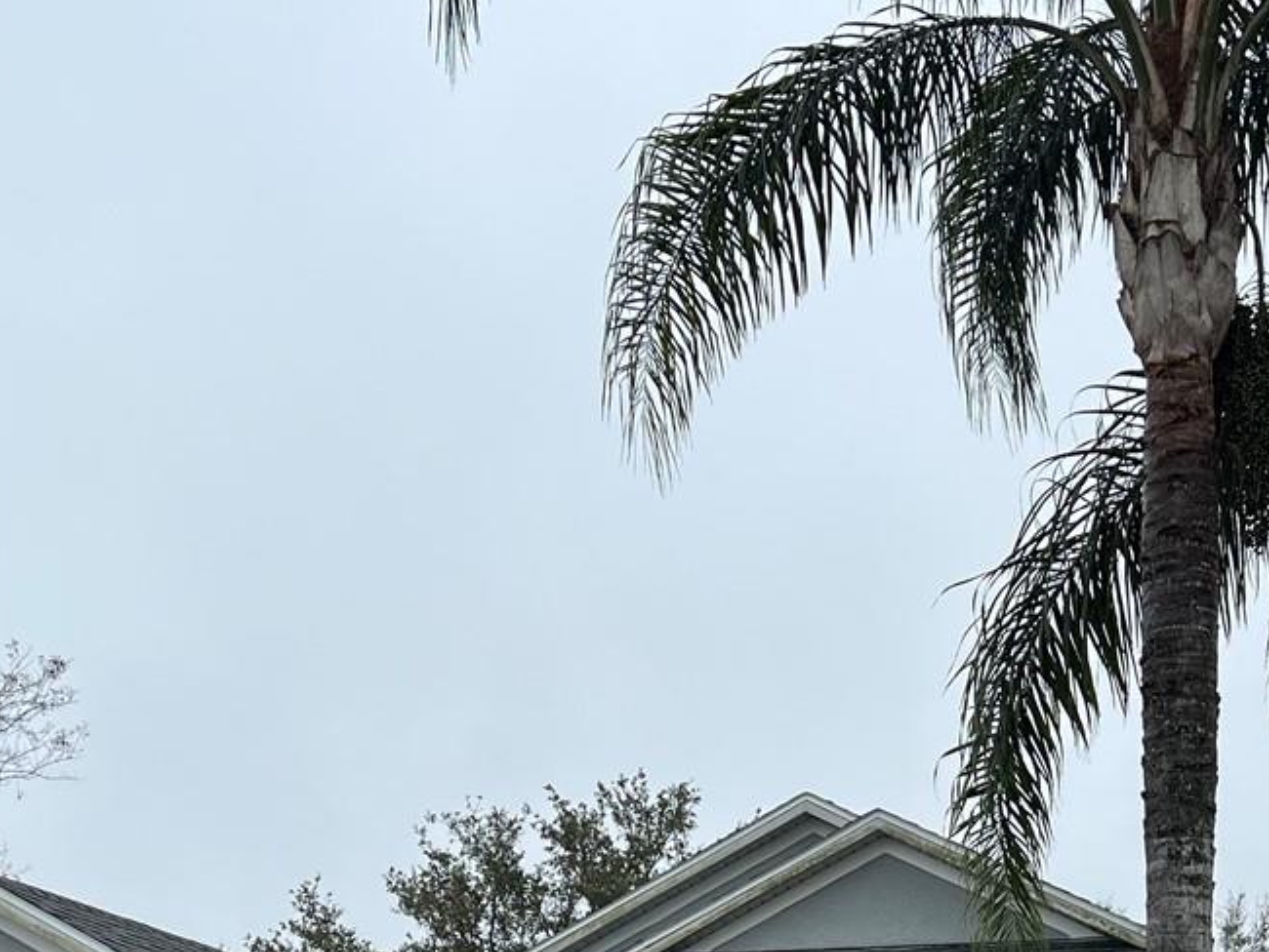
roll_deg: -1.3
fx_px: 2347
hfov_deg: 30.0
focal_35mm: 64
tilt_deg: +5.5
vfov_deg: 21.5
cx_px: 855
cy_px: 1108
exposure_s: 1/1183
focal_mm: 5.7
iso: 50
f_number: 1.5
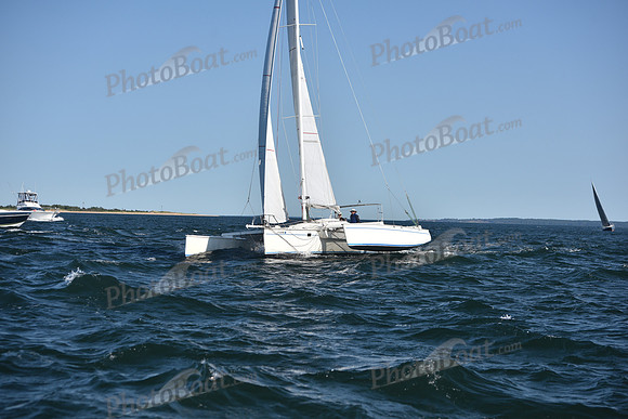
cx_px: 314
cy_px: 210
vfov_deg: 17.1
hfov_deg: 25.4
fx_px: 1396
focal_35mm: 80
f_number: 4.5
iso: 250
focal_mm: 80
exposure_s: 1/1250
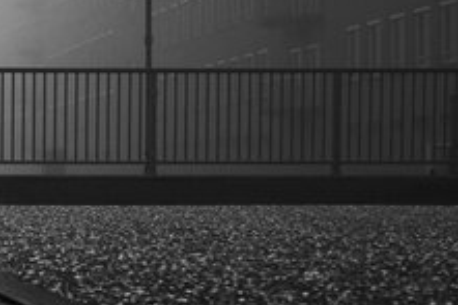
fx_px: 966
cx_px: -247
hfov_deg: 21.8
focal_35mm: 76
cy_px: 111
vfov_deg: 17.9
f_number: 8
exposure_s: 1/250
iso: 1250
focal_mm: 21
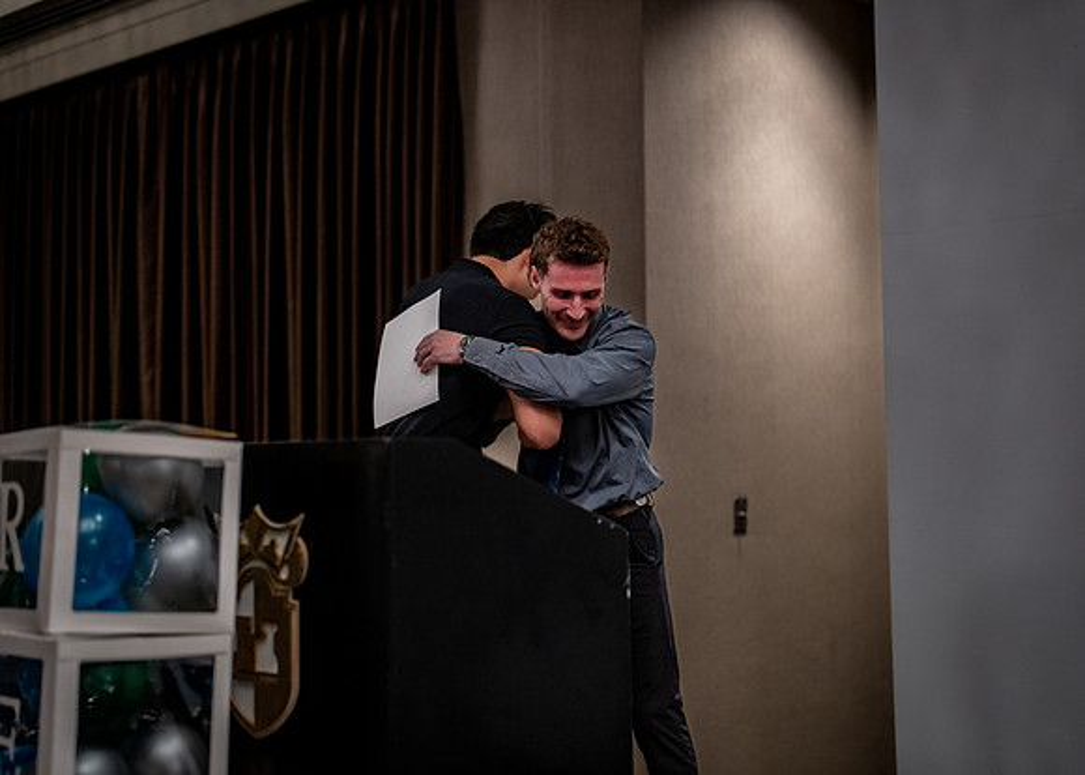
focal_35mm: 54
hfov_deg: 36.2
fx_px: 1662
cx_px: 542
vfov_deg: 26.2
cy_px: 388
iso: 1250
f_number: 1.2
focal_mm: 50
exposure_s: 1/400
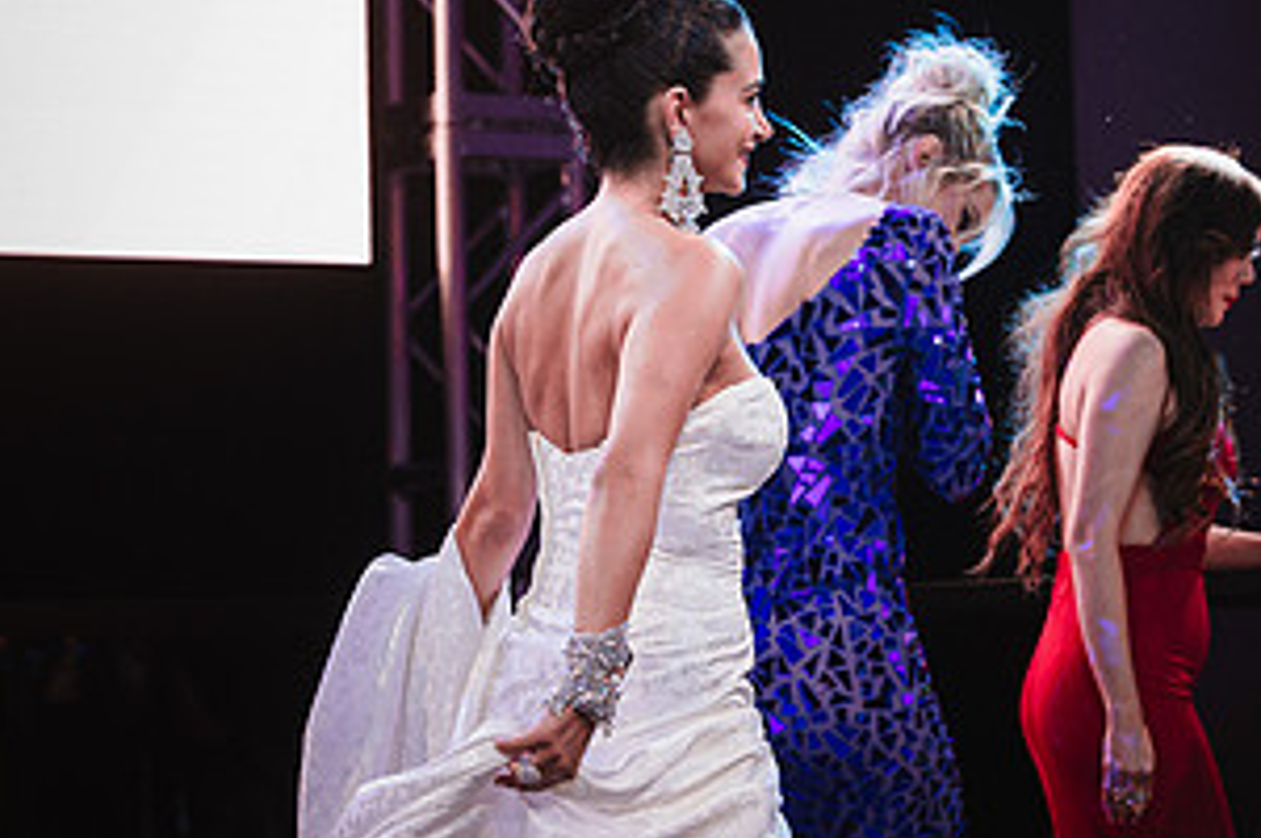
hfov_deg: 14.3
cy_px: 442
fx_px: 5038
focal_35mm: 144
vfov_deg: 9.5
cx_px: 792
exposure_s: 1/320
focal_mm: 70
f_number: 4
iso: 1000
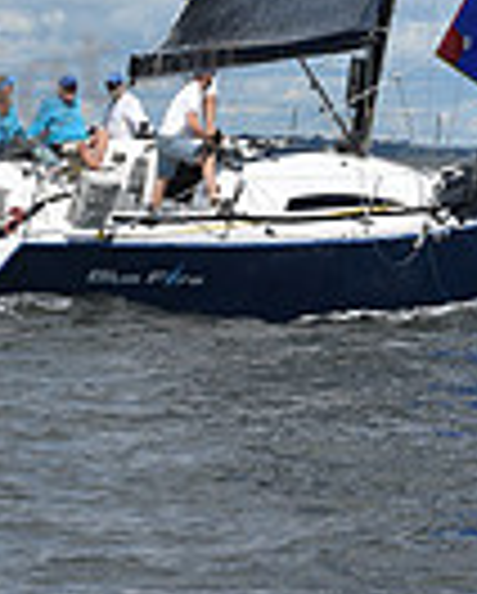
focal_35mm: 288
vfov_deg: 6.5
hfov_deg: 5.4
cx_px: 470
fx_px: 5071
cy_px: -634
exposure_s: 1/800
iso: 250
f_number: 11
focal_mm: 70
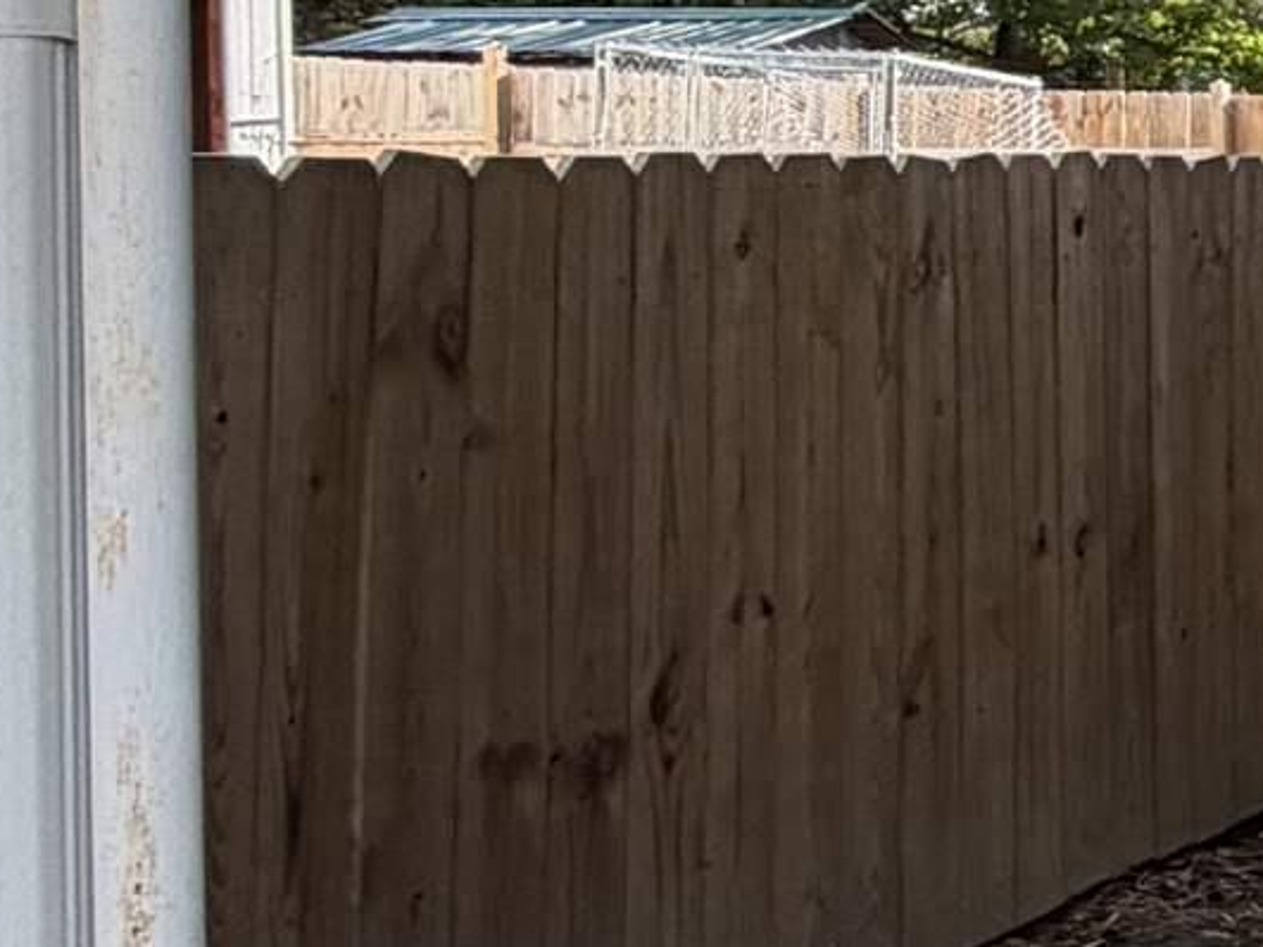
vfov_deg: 18.1
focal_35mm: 81
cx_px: 2704
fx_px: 2955
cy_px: 286
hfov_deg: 16.5
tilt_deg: -1.2
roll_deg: +0.4
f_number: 2.2
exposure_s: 1/241
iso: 40
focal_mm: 2.22
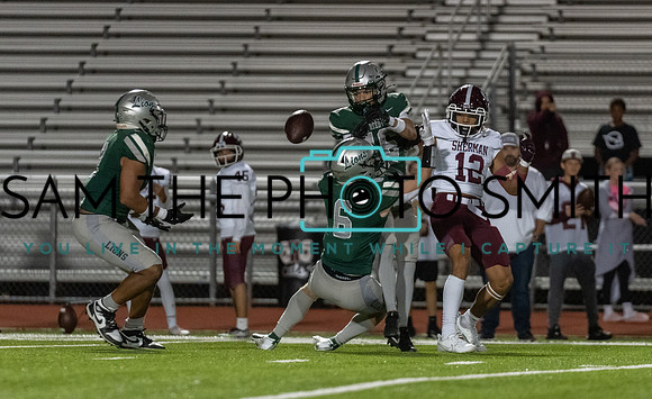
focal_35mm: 370
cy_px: 180
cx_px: 391
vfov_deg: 3.5
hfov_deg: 5.7
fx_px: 6542
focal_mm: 200
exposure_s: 1/1250
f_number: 2.8
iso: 5000
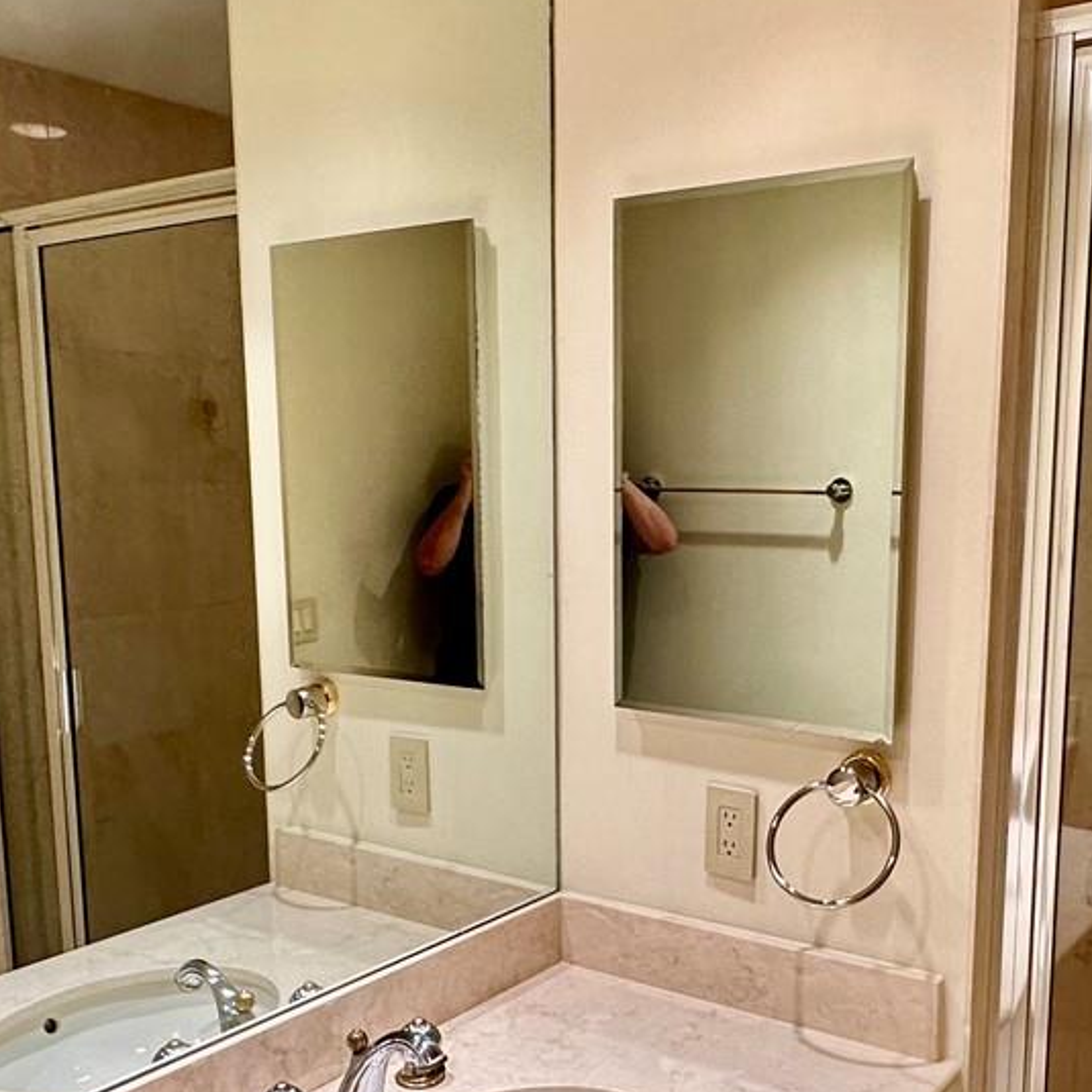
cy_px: 676
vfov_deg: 44.6
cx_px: 618
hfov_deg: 44.8
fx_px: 1321
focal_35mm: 37
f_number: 2.2
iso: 200
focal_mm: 2.22
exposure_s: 1/120
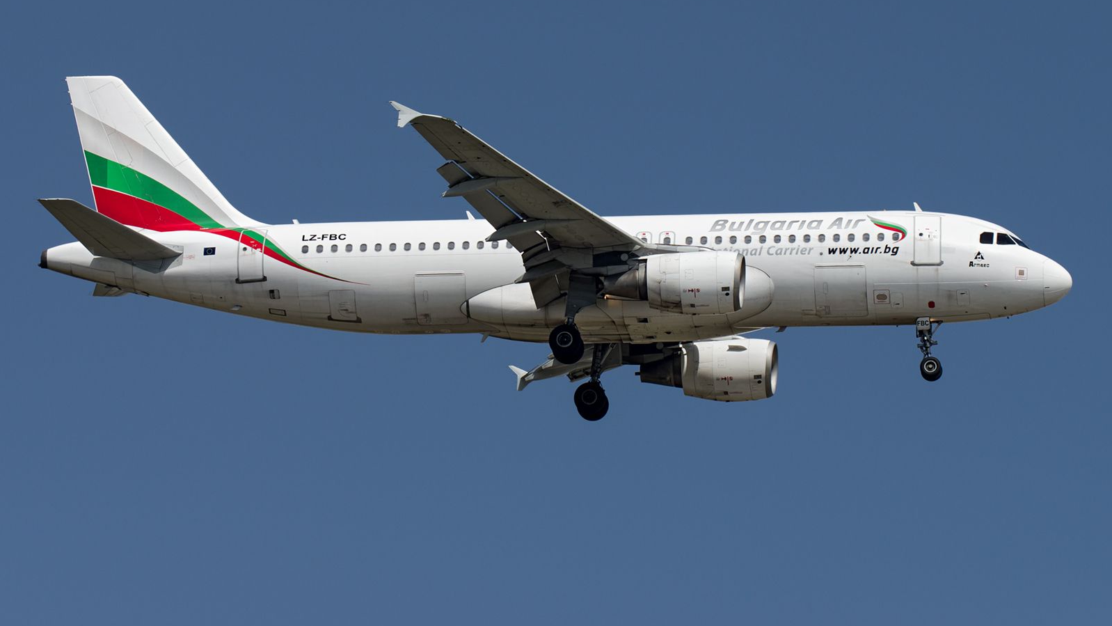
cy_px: 272
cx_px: 556
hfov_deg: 7.2
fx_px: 8817
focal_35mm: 299
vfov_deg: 4.1
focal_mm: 190
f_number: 7.1
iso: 200
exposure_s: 1/1600
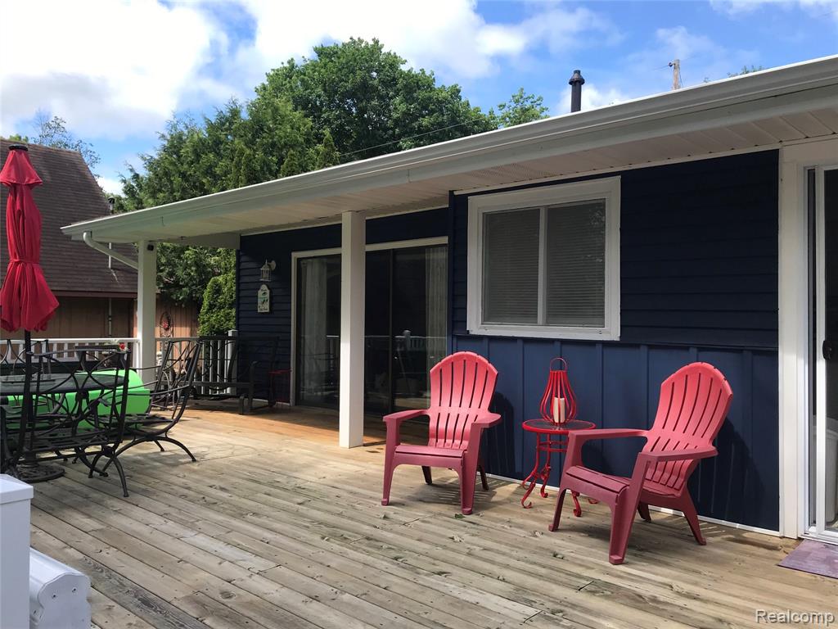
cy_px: 314
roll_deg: -1.1
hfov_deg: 63.4
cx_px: 419
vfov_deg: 49.7
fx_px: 678
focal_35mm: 28
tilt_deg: +0.9
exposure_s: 1/1140
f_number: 1.8
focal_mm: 3.99
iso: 20
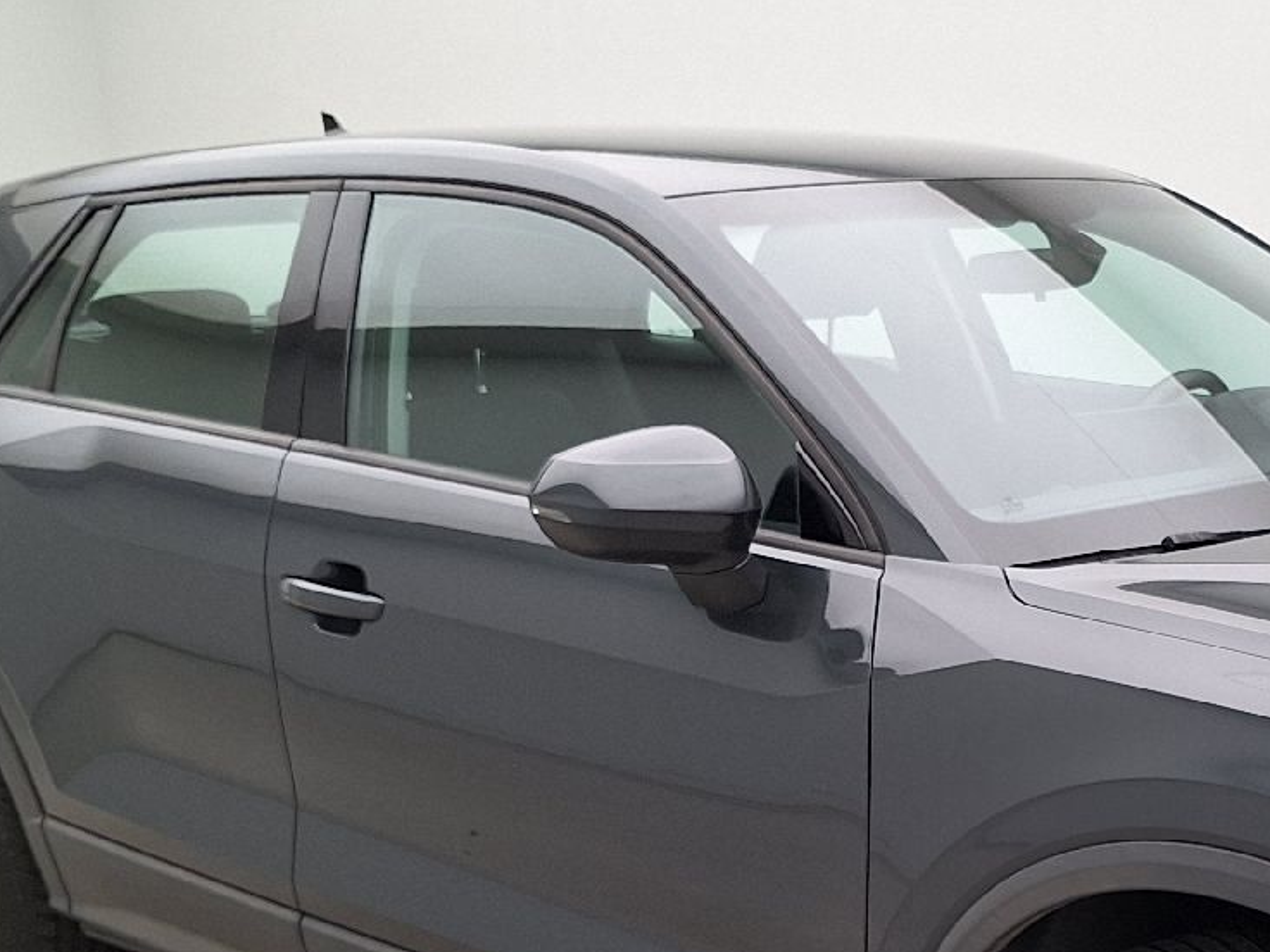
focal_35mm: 60
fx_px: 2201
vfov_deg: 23.9
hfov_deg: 31.1
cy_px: 812
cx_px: 1065
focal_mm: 5.54
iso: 50
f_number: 1.8
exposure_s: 1/100
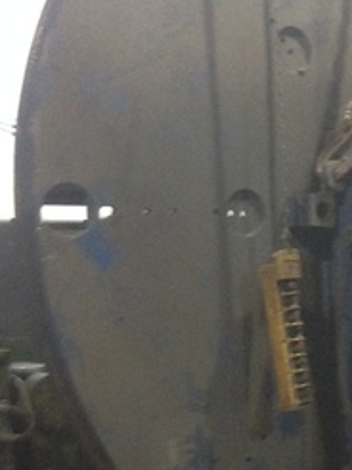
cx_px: 436
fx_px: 1168
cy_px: 321
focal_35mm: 86
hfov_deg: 16.4
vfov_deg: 22.7
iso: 400
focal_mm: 4.12
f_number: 2.4
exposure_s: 1/15
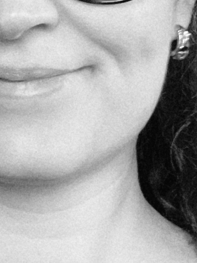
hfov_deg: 11.6
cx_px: -1
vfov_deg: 15.6
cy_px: 75
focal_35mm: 126
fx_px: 956
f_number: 2.2
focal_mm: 2.71
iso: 640
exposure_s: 1/25
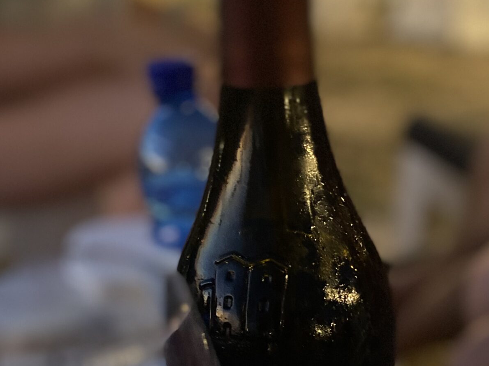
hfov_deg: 34.2
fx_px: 791
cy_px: 429
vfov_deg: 23.9
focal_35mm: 56
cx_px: 309
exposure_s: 1/25
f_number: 1.8
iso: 800
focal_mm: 4.25
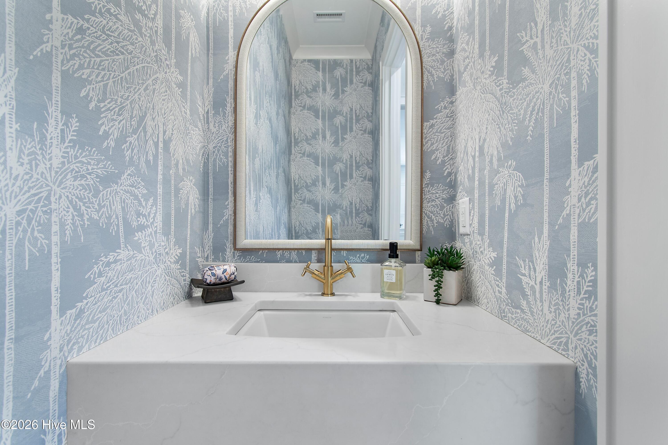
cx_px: 334
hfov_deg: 100.4
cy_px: 222
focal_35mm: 15
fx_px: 278
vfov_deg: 77.3
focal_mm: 10
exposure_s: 1/1.67
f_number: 4.5
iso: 100
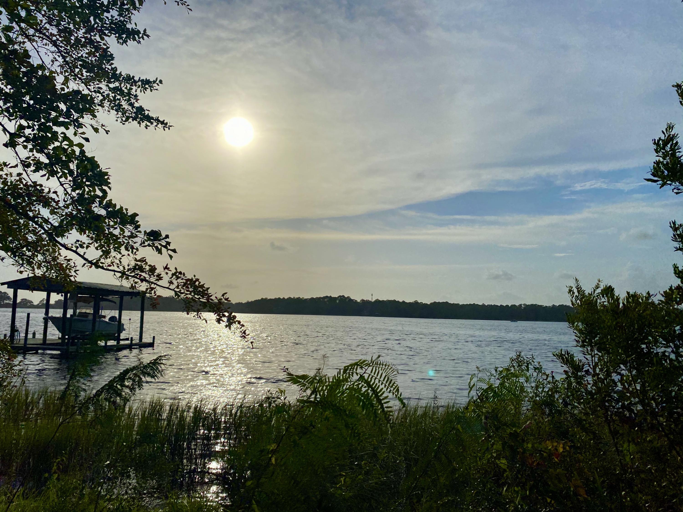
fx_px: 513
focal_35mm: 26
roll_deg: -1.7
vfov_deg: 53.1
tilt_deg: +6.2
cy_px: 256
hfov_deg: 67.3
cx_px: 342
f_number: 1.8
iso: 40
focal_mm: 4.25
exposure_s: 1/16393
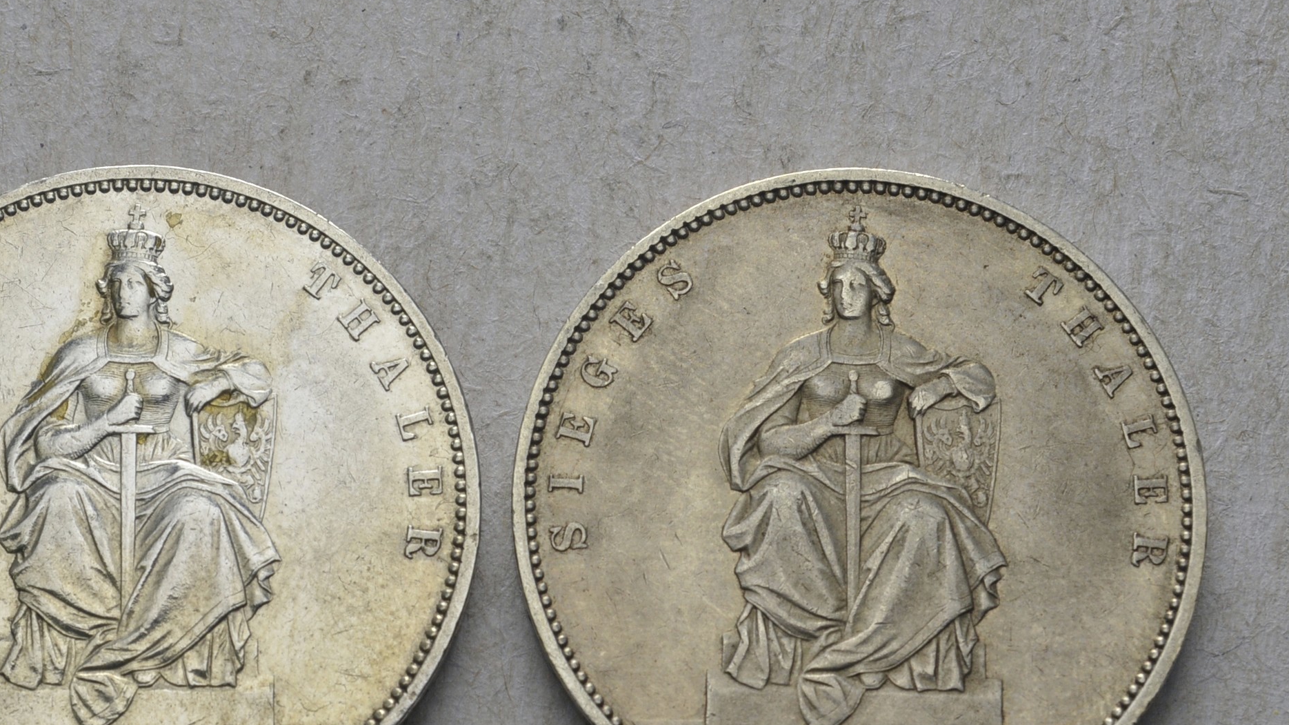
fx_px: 3886
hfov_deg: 18.8
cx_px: 503
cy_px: 442
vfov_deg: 10.7
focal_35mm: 114
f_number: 14
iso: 400
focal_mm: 55
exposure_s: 1/250
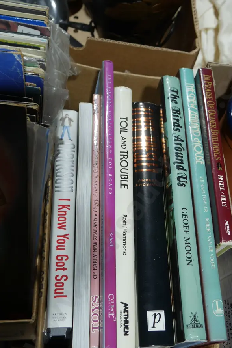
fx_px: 396
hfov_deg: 32.4
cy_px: 191
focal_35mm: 41
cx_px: 150
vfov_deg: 47.3
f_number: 4
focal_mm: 17
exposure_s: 1/80
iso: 200
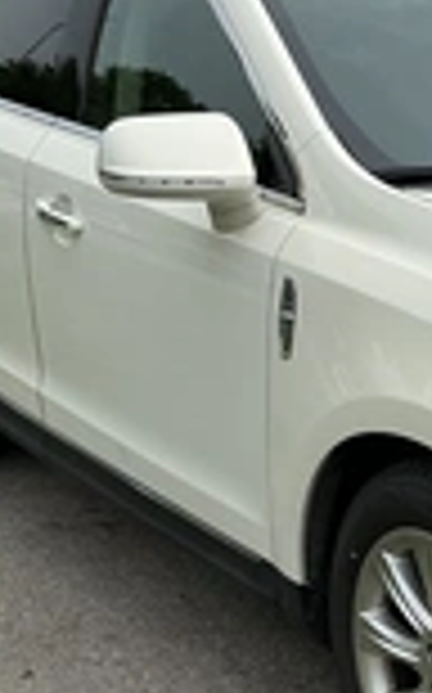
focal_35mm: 77
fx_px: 1453
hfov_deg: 15.5
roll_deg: +0.2
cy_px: 405
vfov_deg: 26.8
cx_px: 657
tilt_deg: -15.5
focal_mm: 3
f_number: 1.8
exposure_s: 1/2959
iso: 25
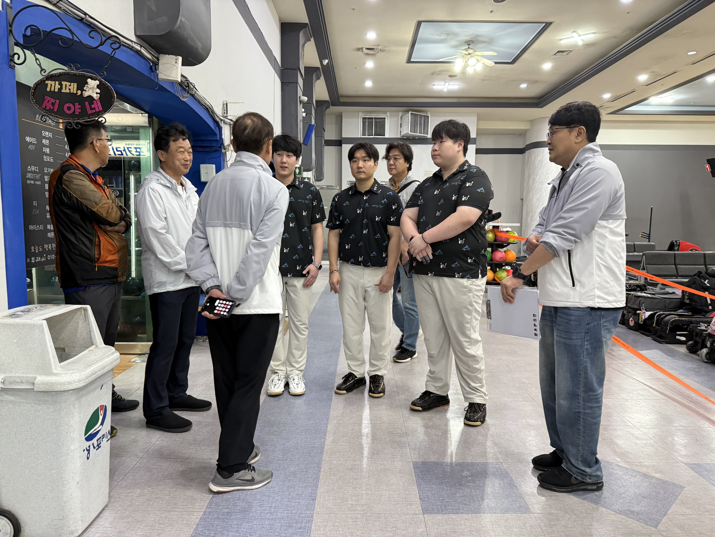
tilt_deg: -6.7
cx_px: 358
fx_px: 496
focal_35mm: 24
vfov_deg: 56.8
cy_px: 268
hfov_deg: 71.6
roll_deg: -0.6
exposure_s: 1/60
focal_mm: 6.76
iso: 250
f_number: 1.78
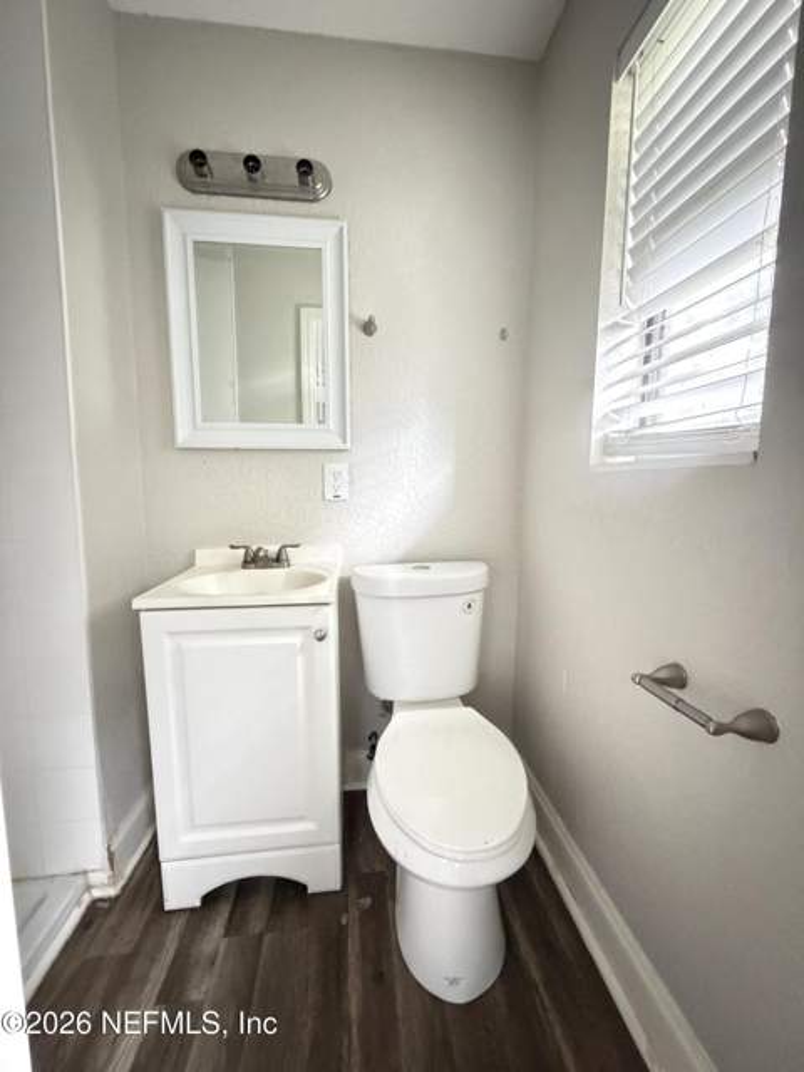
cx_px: 402
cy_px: 536
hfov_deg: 85.7
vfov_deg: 102.1
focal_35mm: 14
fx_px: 434
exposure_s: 1/30
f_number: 2.2
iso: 2500
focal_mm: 2.22
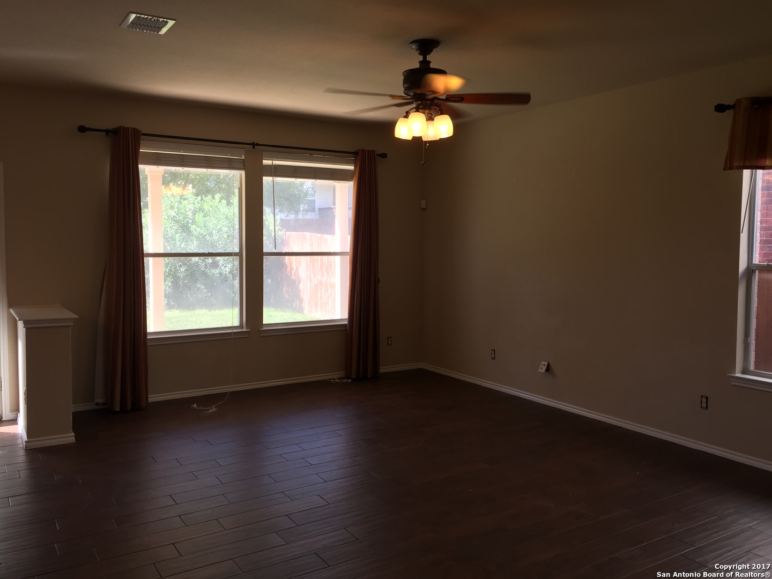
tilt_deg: -1.1
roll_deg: -0.6
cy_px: 290
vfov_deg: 48.2
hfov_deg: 61.7
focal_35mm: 29
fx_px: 647
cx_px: 386
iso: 32
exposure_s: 1/60
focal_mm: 4.15
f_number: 2.2
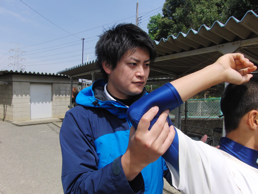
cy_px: 97
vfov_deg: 53.1
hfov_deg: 67.3
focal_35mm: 26
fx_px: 194
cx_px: 129
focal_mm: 4.6
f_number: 5.6
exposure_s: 1/640
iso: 100
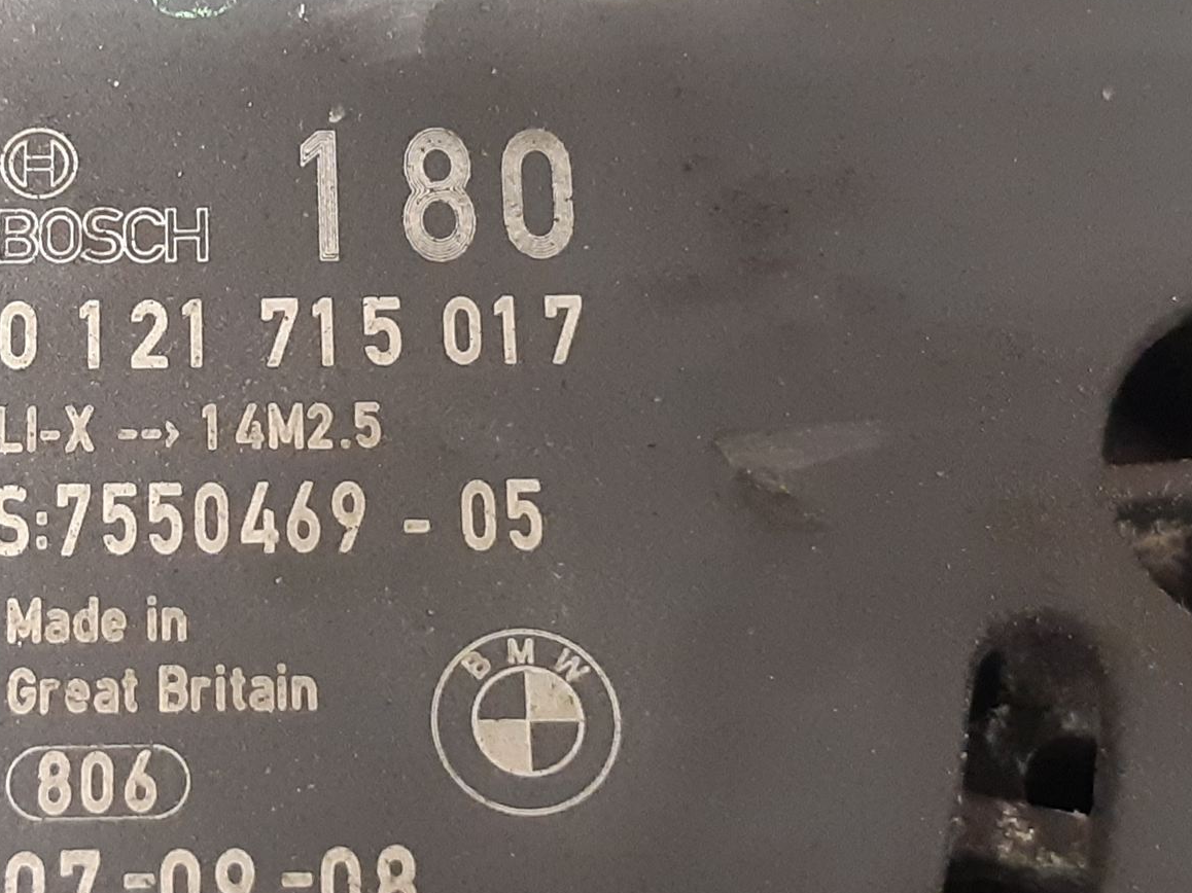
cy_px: 332
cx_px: 244
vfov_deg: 31.4
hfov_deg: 39.7
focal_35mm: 46
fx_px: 1584
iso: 320
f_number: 1.7
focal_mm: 3.93
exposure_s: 1/25
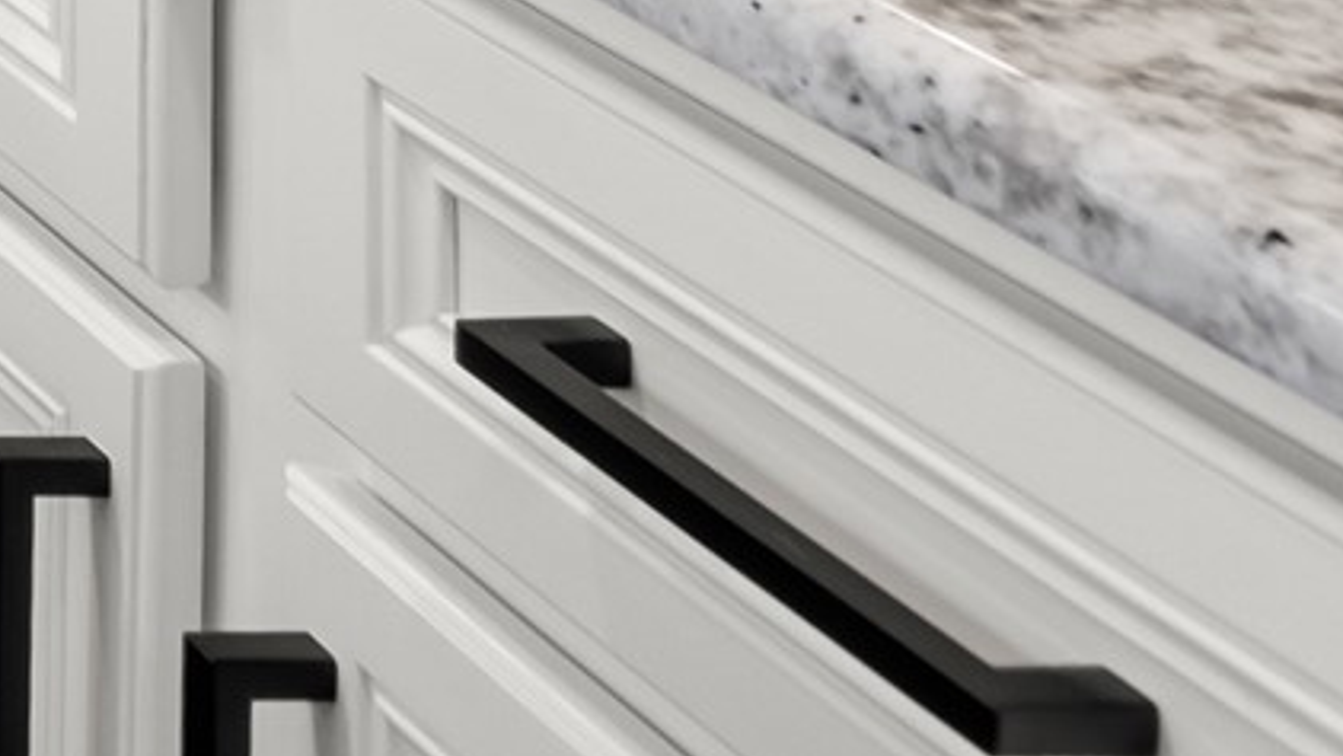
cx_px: -1844
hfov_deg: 15.3
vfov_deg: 10.5
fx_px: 2885
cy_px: -1506
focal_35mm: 81
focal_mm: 10
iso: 320
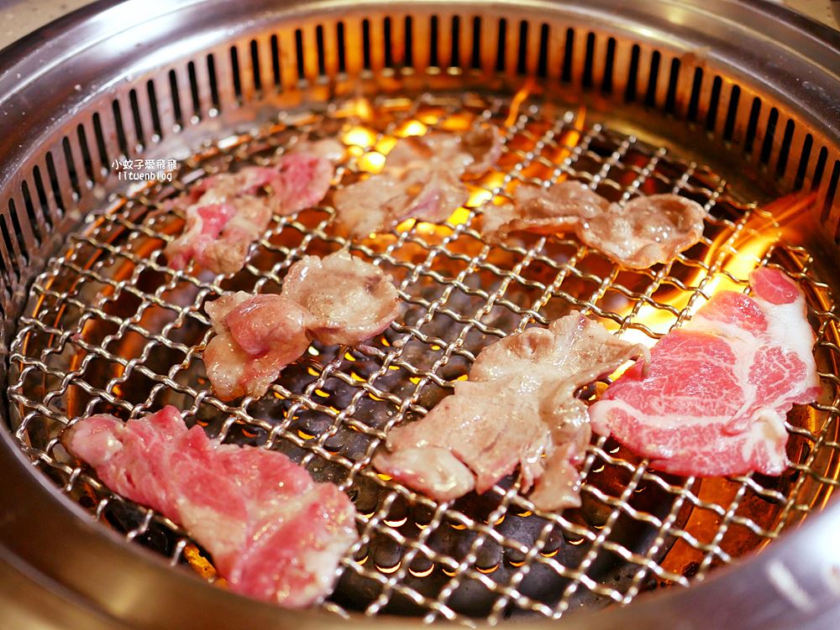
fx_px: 1214
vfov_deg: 29.1
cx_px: 420
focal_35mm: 50
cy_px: 315
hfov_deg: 38.2
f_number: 1.8
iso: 1250
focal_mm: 25
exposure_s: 1/500
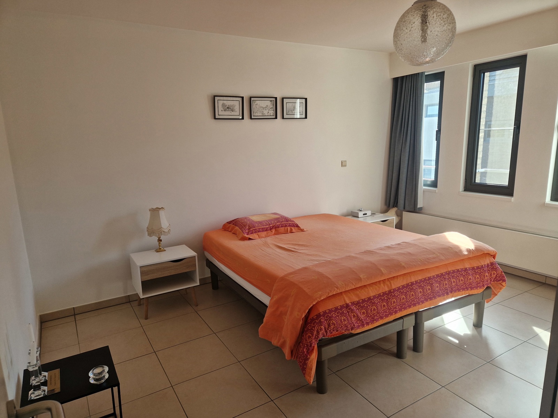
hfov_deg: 73.9
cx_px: 279
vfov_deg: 58.9
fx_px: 371
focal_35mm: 23
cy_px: 209
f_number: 1.8
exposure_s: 1/180
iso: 80
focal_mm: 5.4
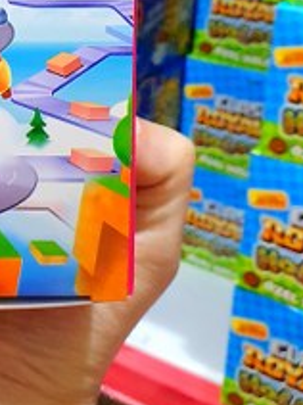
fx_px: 865
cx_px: -123
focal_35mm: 74
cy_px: 44
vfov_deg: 25.6
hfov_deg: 18.1
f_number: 2.4
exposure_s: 1/50
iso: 400
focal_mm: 4.32
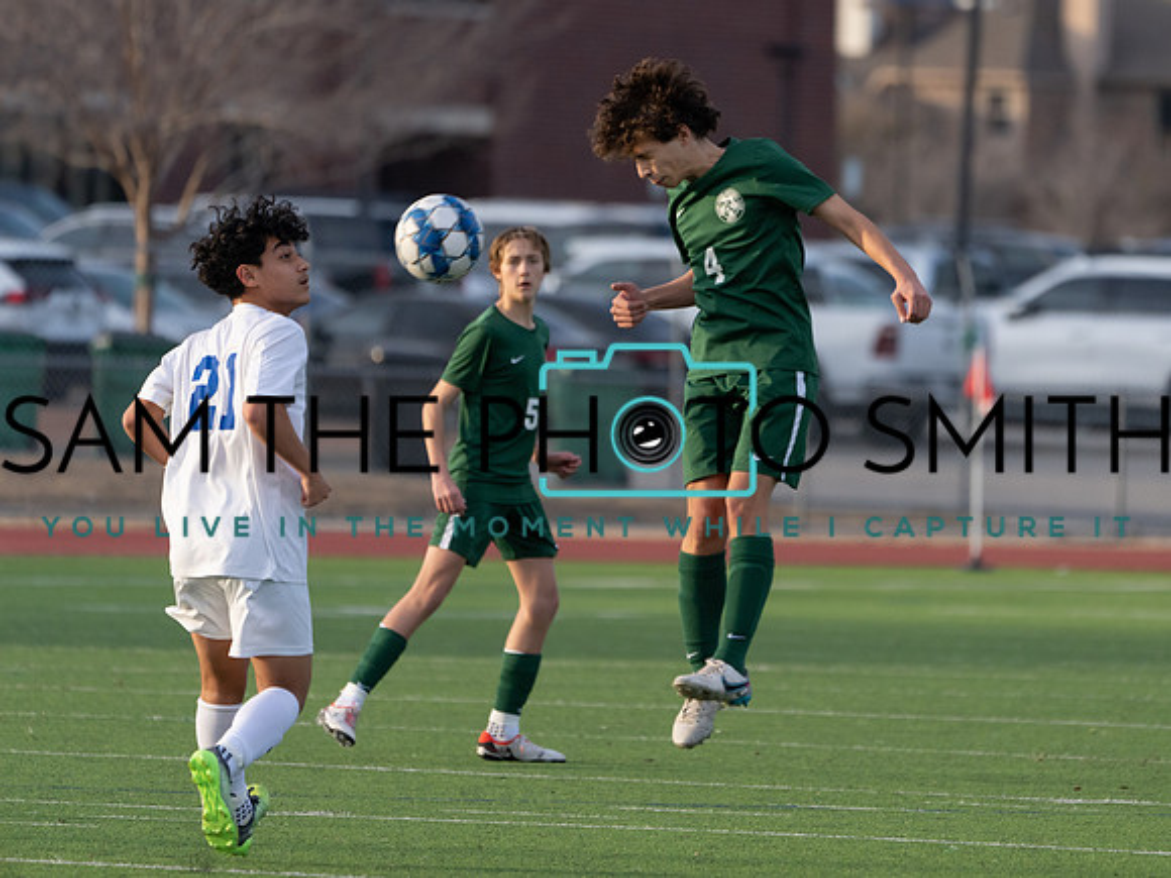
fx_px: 17431
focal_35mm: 515
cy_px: 355
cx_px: 784
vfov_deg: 2.9
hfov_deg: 3.8
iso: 800
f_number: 5.6
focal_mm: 400
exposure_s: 1/1250
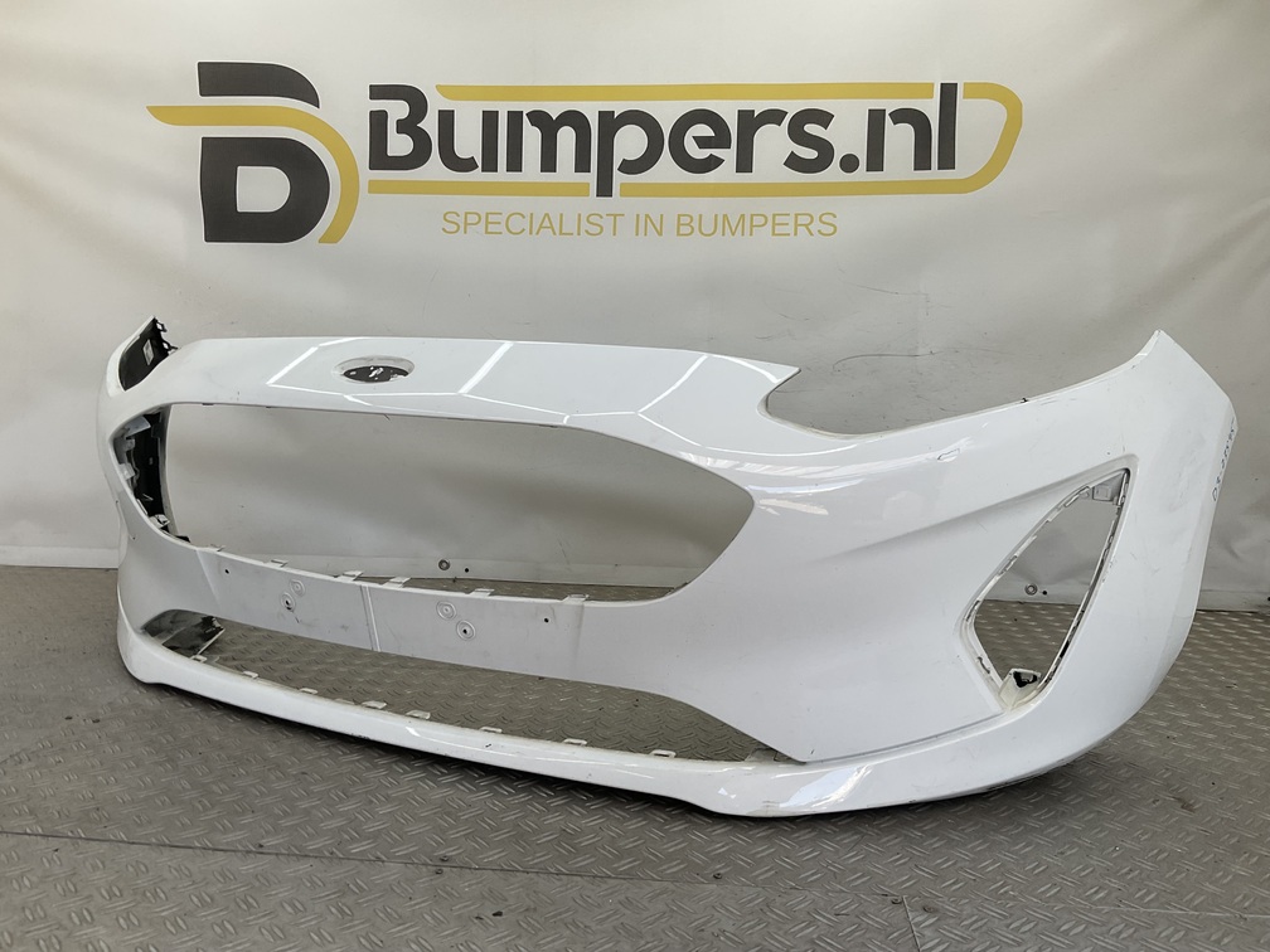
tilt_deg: -7.6
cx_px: 635
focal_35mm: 29
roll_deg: -1.1
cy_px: 476
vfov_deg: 48.2
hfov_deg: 61.7
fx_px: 1064
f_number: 1.8
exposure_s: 1/276
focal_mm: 3
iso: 16
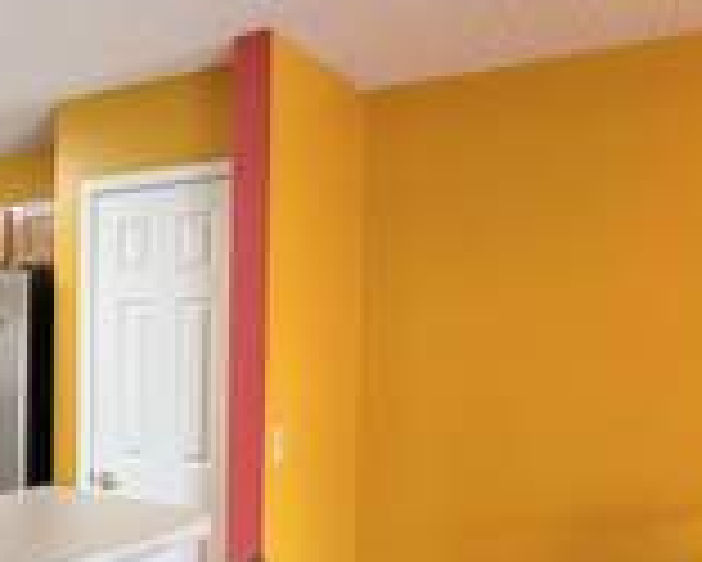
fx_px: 873
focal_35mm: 42
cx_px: -40
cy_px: 375
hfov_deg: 37.7
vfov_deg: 35.4
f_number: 2.2
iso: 320
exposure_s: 1/60
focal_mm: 2.22
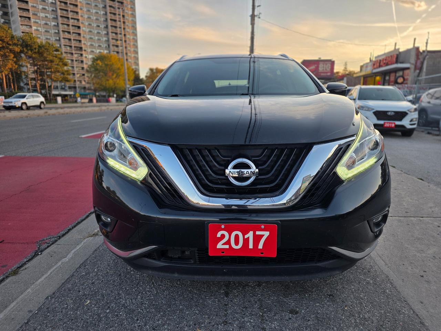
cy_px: 166
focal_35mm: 23
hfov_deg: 73.9
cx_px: 220
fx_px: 293
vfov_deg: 58.9
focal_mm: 6.25
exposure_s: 1/1343
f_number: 1.7
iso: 80
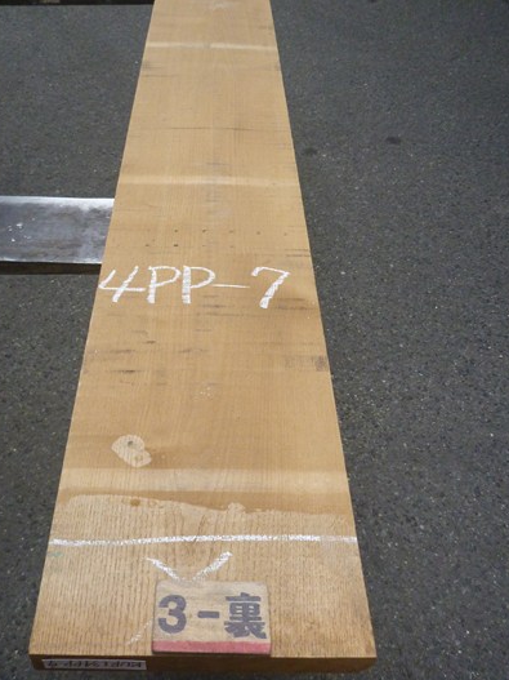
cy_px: 288
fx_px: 667
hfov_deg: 41.6
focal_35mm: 34
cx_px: 213
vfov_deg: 53.7
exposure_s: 1/640
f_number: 3.3
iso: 400
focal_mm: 4.9
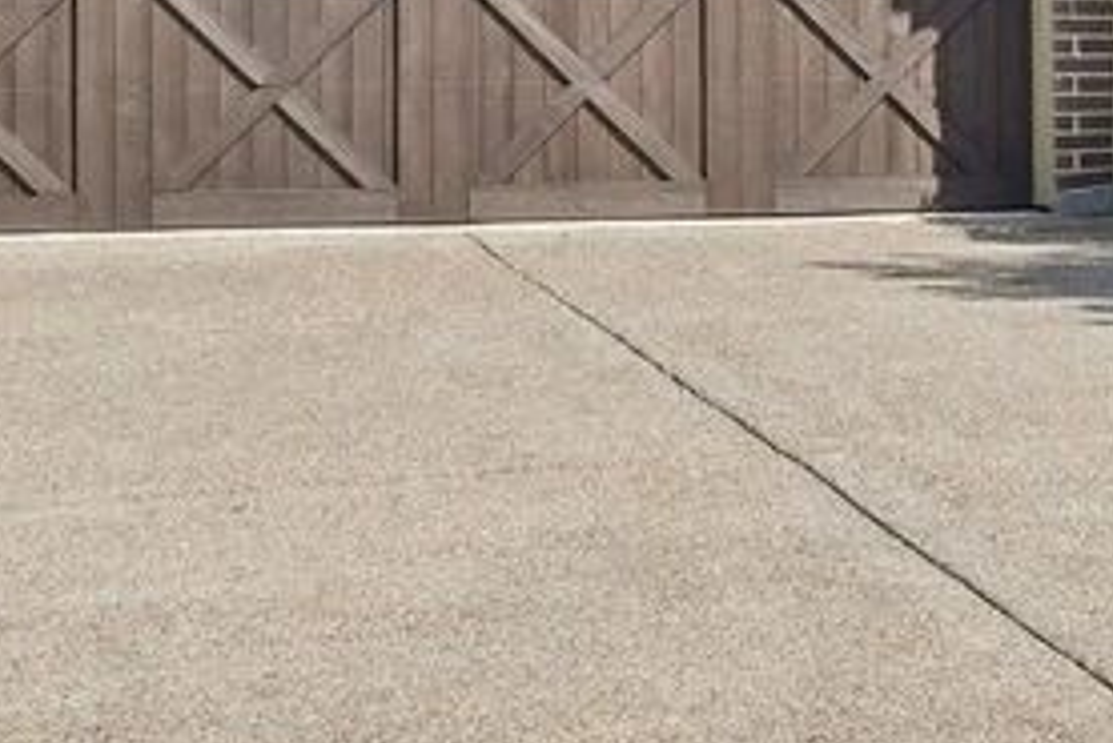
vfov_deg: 11.7
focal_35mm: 111
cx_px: 996
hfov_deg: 18.1
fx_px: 3433
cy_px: -416
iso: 400
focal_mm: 30
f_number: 8
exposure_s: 1/1000
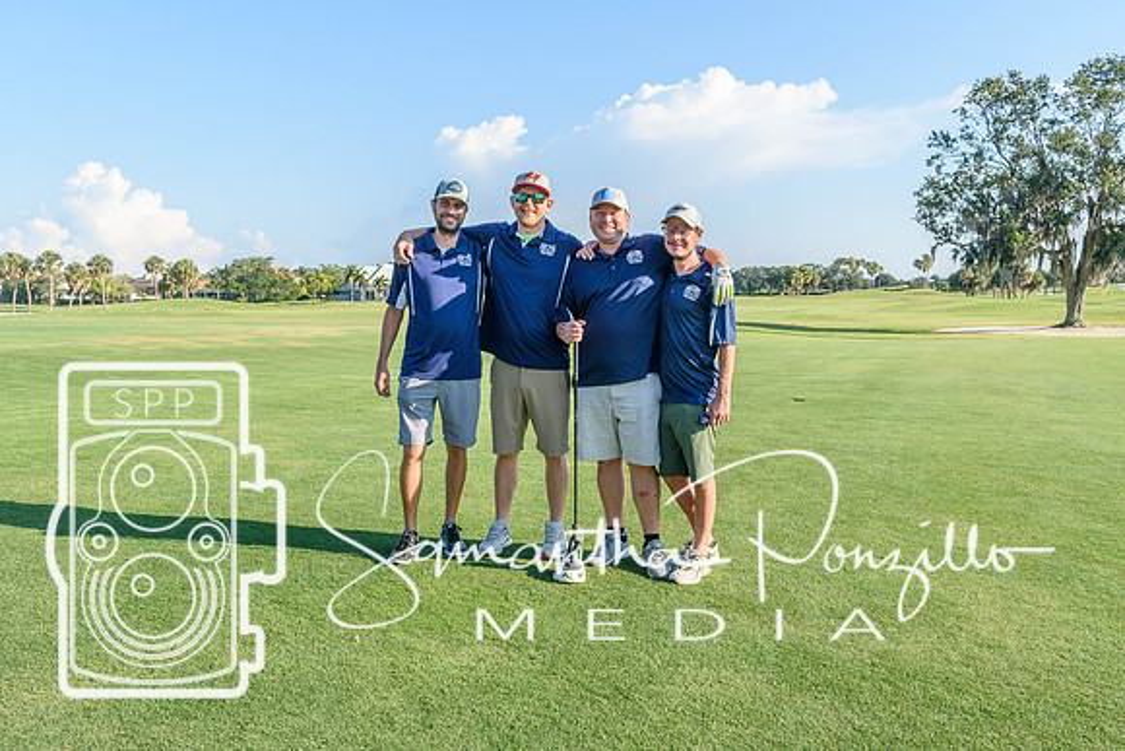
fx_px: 1078
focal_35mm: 34
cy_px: 376
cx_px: 562
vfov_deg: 38.4
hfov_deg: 55.1
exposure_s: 1/320
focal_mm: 23
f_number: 9
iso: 200
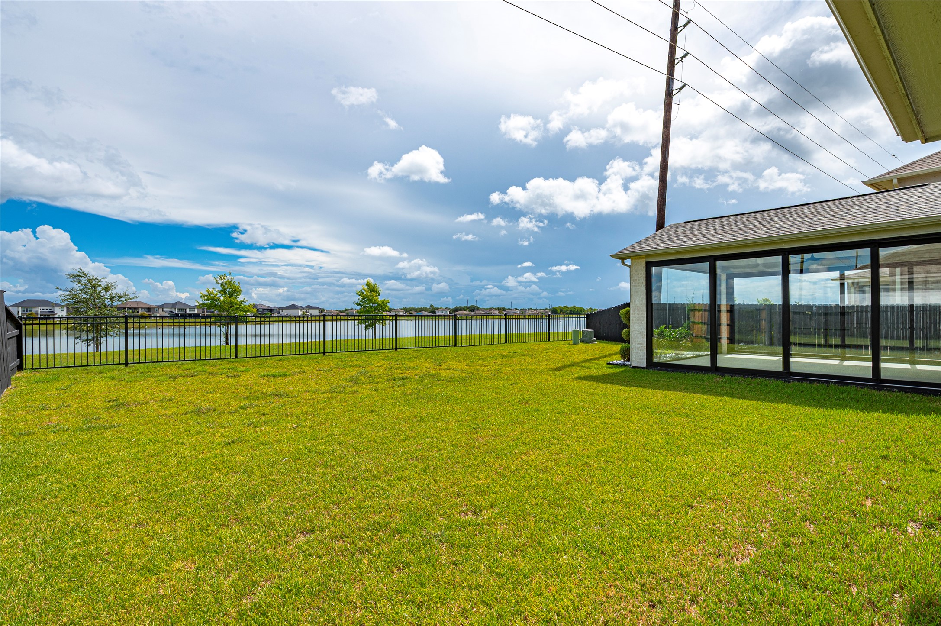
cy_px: 313
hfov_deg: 93.3
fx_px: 444
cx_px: 470
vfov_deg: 70.4
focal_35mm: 17
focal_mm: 17
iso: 125
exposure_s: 1/160
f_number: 14
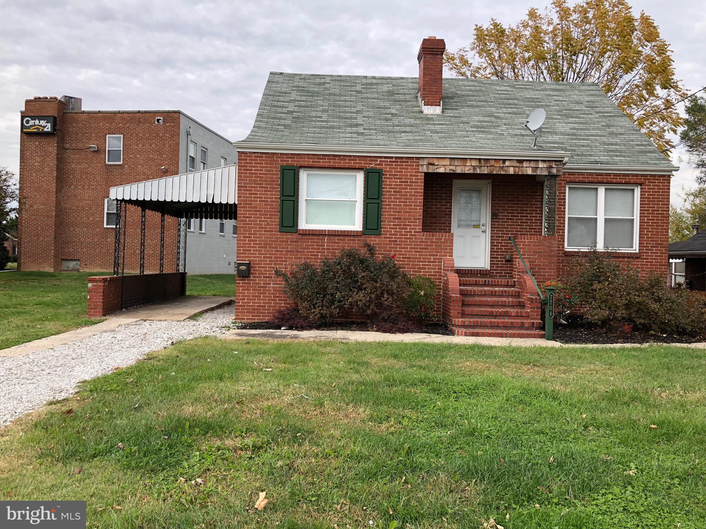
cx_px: 353
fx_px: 571
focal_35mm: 28
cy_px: 264
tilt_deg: -0.8
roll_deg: -1.0
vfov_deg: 49.7
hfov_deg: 63.4
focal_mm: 3.99
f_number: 1.8
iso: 20
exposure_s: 1/694
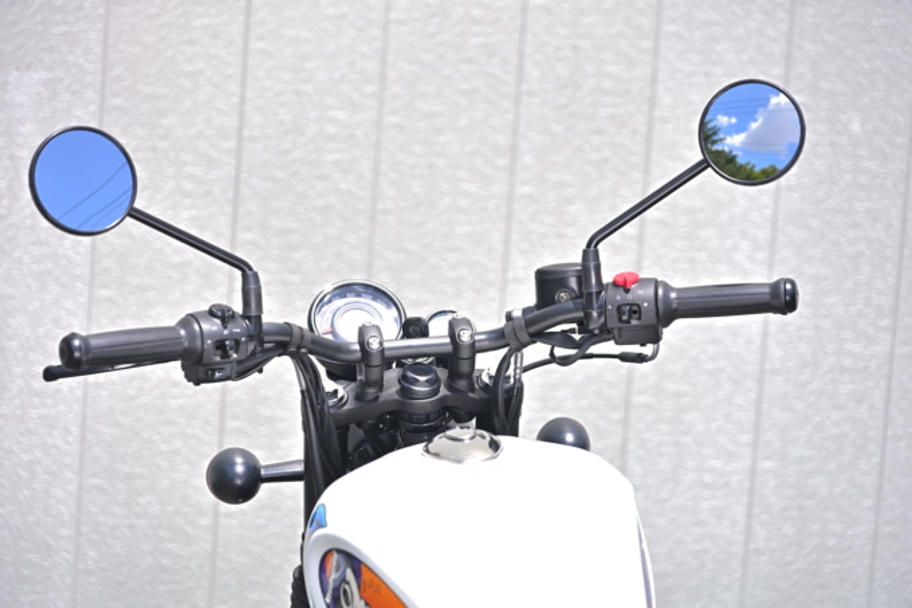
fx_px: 2659
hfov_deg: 19.5
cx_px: 456
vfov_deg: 13.0
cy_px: 304
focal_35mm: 105
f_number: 4
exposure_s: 1/250
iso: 32
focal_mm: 105
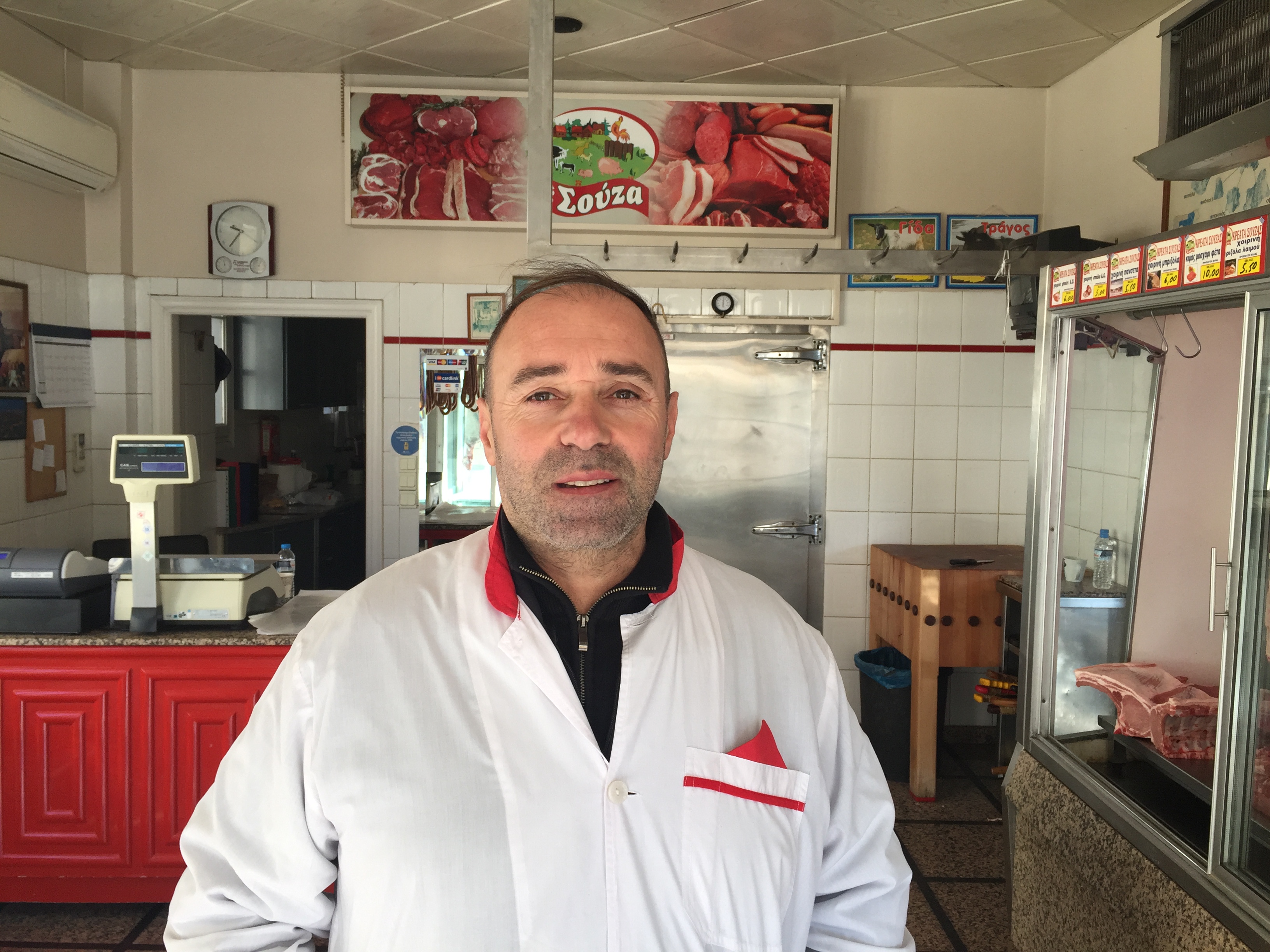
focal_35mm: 29
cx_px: 635
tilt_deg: -3.3
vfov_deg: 48.2
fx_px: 1064
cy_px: 476
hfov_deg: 61.7
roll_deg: -1.5
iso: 40
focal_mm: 4.15
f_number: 2.2
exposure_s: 1/100
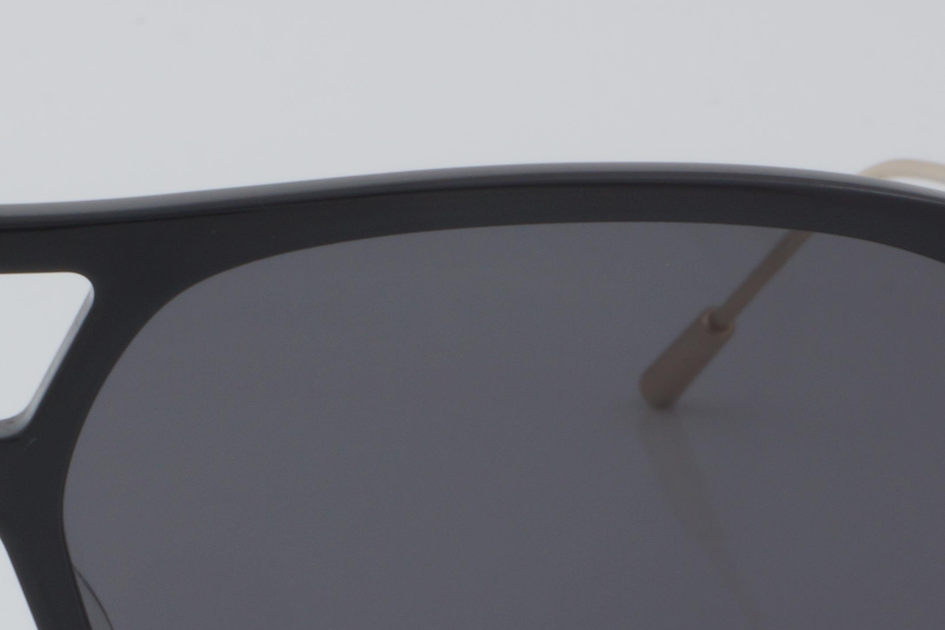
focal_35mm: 230
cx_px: -86
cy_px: 541
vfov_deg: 6.0
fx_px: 6047
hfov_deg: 8.9
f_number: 32
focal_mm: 55
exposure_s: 1/4
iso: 100
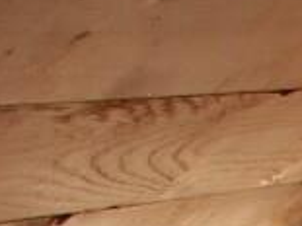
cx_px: 896
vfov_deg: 5.8
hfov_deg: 7.4
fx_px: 2075
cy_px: 655
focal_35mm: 238
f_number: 2.8
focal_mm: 6
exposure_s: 1/50
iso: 50
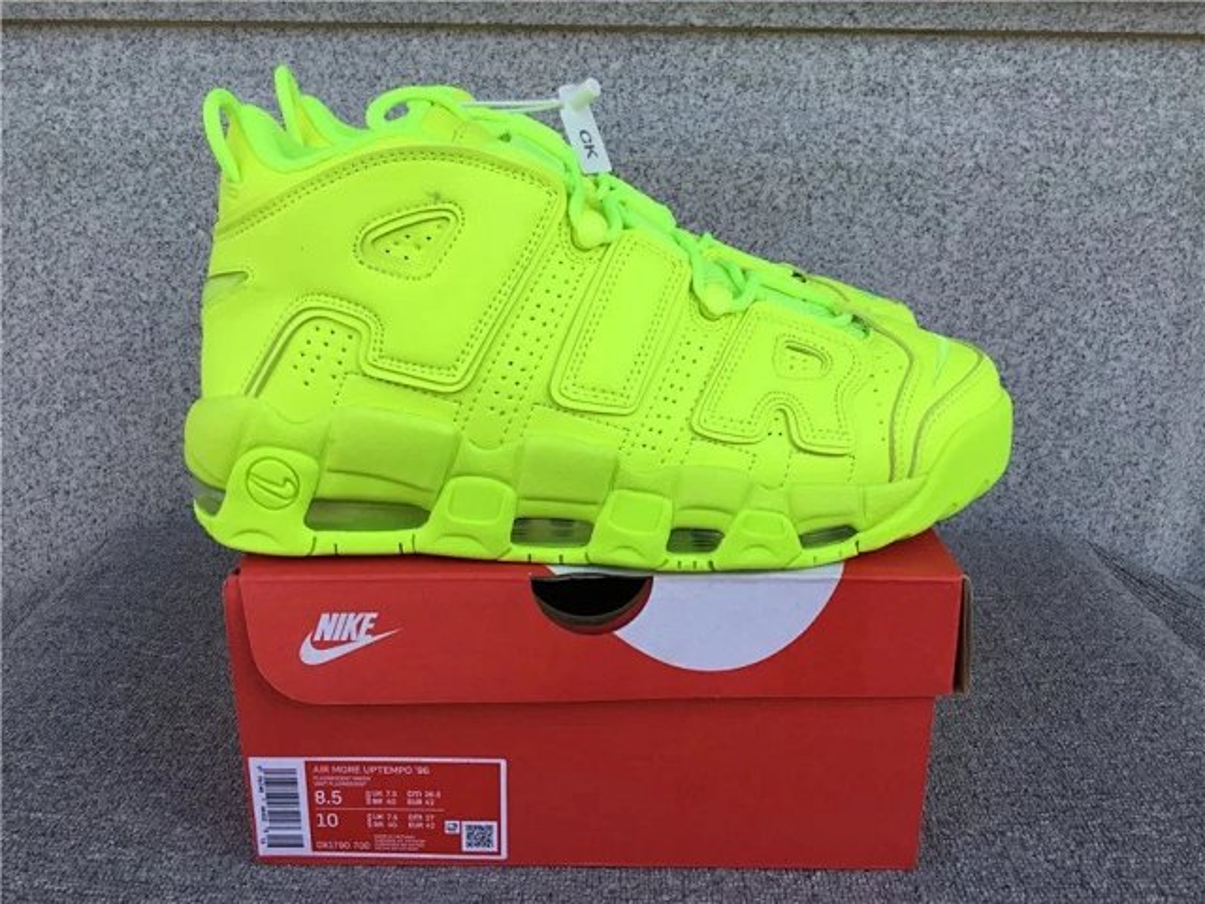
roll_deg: +0.1
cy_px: 452
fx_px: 1079
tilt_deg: -18.5
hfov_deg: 58.4
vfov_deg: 45.4
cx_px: 602
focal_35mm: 31
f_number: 2.4
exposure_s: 1/334
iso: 25
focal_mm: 3.3
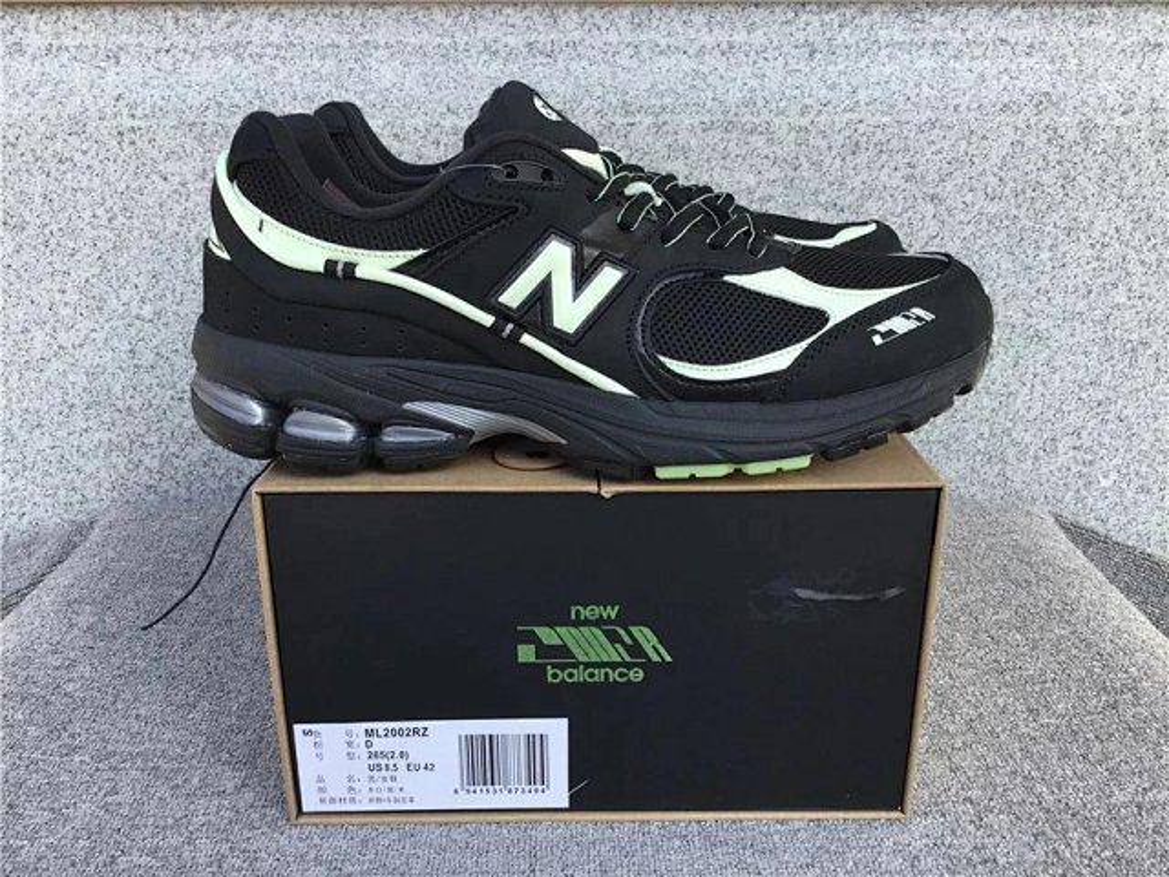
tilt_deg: -18.6
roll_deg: +0.3
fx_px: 1047
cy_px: 438
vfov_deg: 45.4
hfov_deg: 58.4
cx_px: 584
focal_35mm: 31
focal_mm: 3.3
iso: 25
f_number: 2.4
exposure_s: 1/295
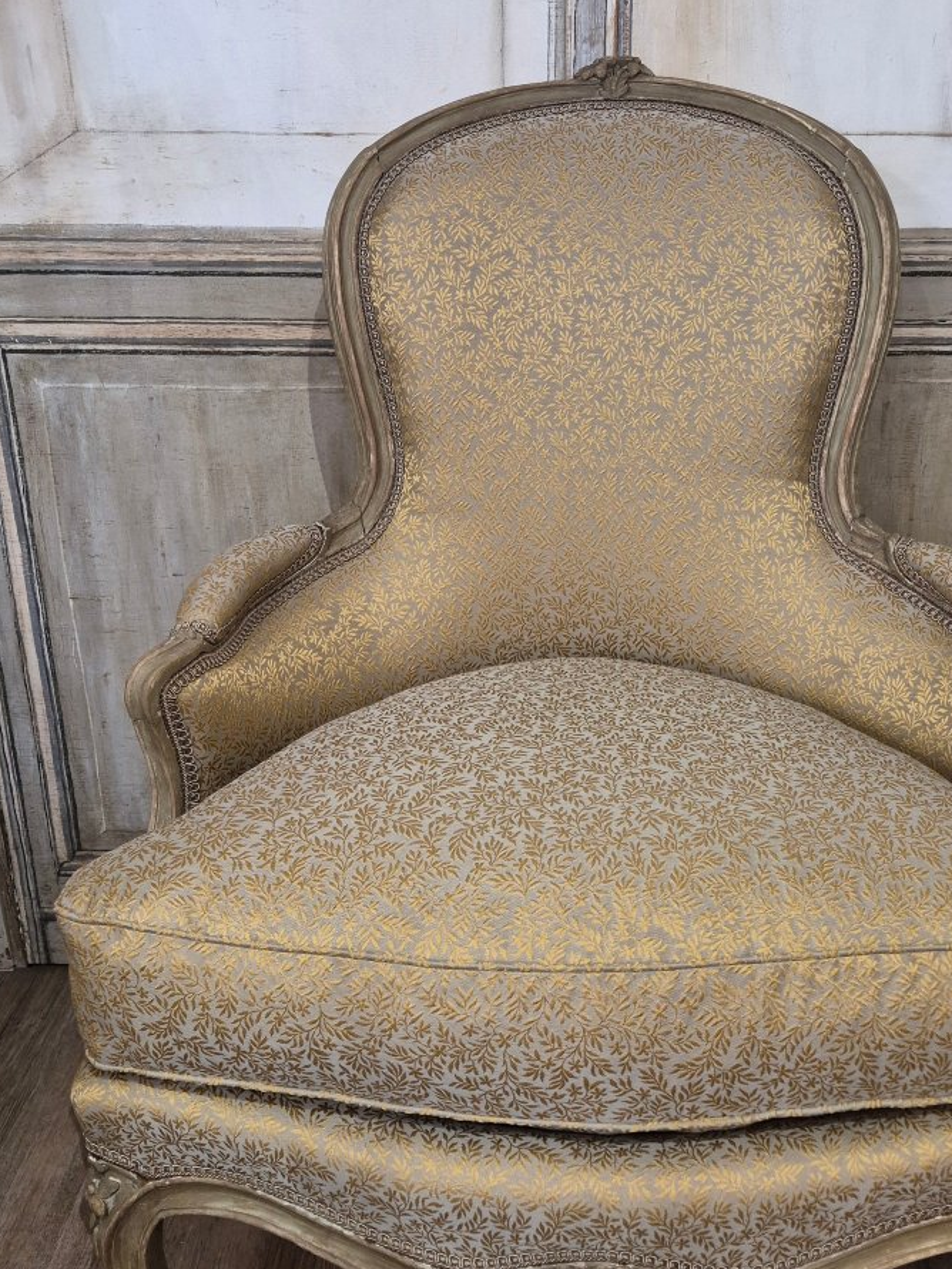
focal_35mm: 31
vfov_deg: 58.0
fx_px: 1136
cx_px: 613
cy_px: 736
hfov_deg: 45.0
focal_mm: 5.4
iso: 640
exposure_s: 1/100
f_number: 1.8
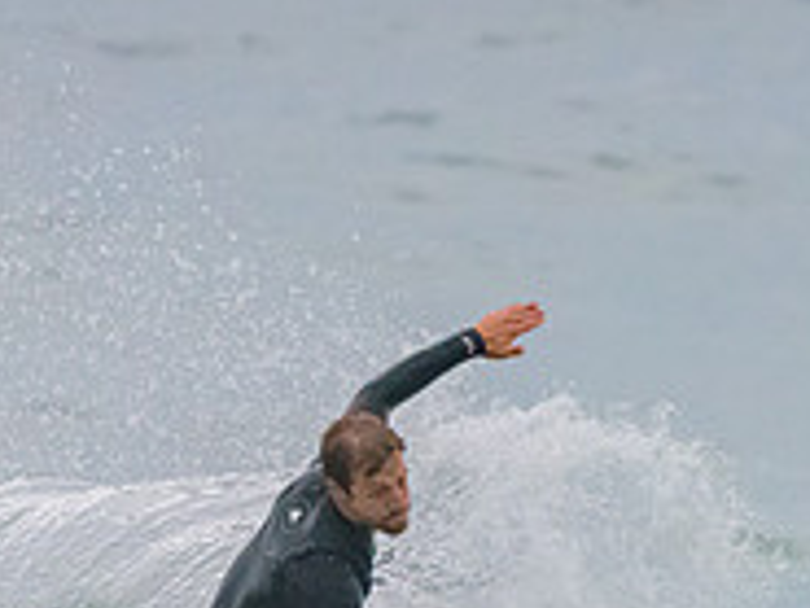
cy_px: 562
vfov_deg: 0.8
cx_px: 288
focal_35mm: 1849
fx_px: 43294
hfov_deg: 1.1
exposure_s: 1/1250
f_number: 5.6
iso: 2800
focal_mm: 500
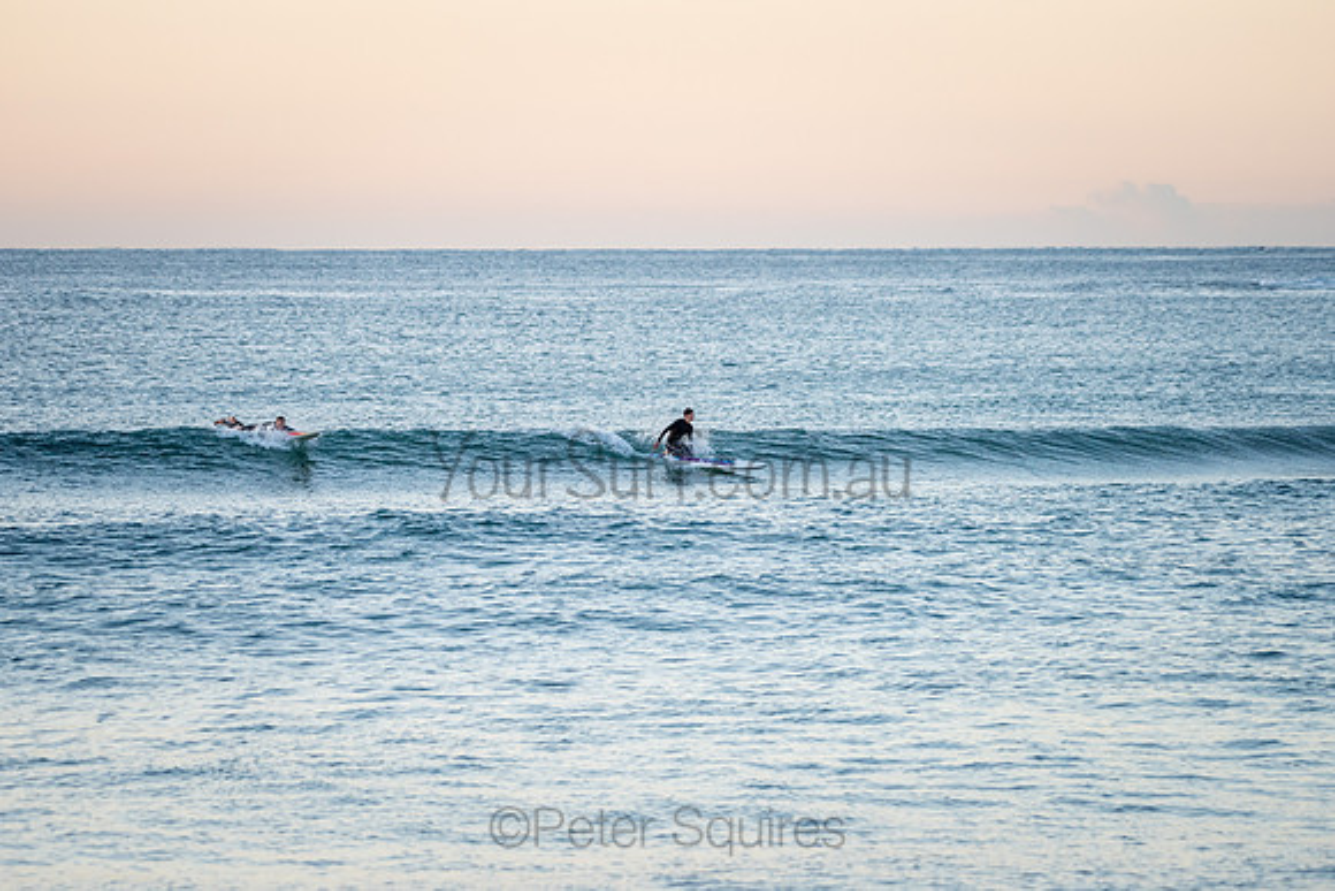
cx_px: 668
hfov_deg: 9.8
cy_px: 446
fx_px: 7783
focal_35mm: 210
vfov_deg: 6.6
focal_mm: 200
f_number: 5.6
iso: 900
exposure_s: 1/800
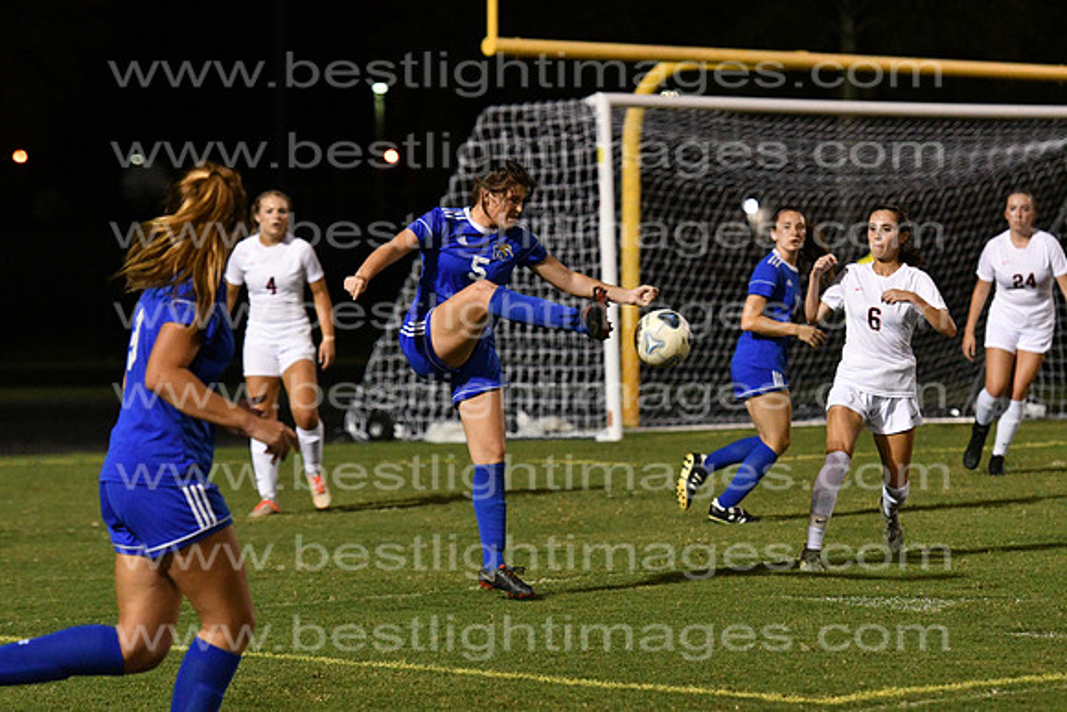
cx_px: 534
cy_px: 356
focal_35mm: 183
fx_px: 5425
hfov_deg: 11.2
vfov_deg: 7.5
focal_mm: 122
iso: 8000
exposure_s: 1/800
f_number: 4
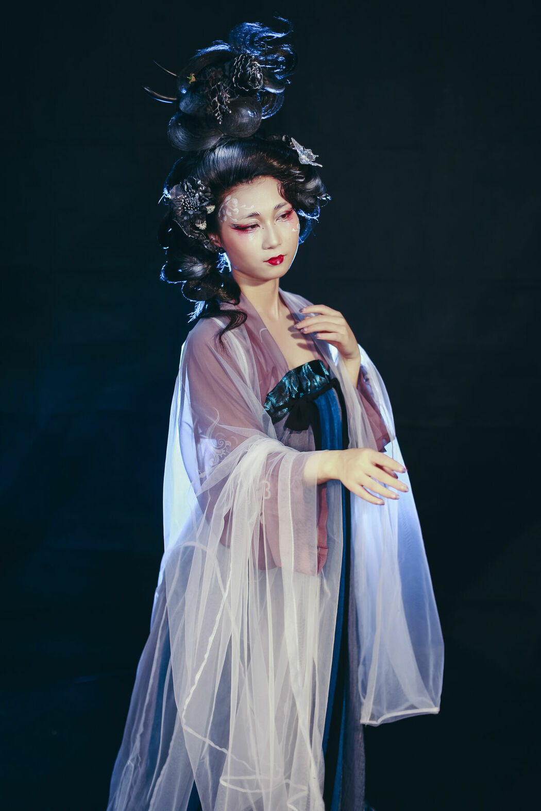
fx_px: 1104
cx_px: 270
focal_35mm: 49
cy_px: 406
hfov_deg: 27.5
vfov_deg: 40.3
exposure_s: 1/100
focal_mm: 50
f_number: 2
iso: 320
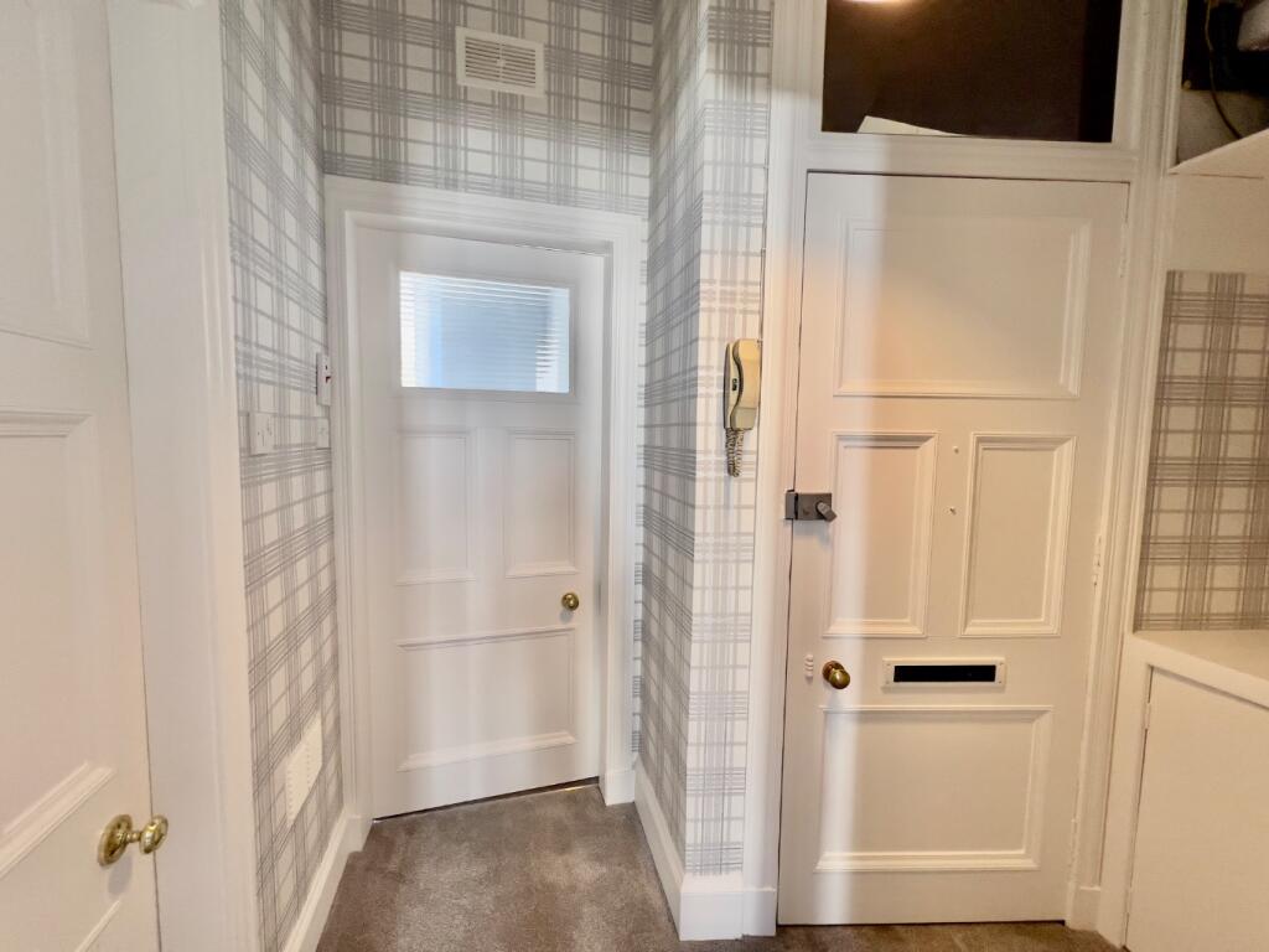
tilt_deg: -4.5
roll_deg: -0.9
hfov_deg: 106.2
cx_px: 634
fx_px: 477
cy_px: 476
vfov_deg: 89.9
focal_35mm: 13
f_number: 1.8
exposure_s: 1/100
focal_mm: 1.57
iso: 125
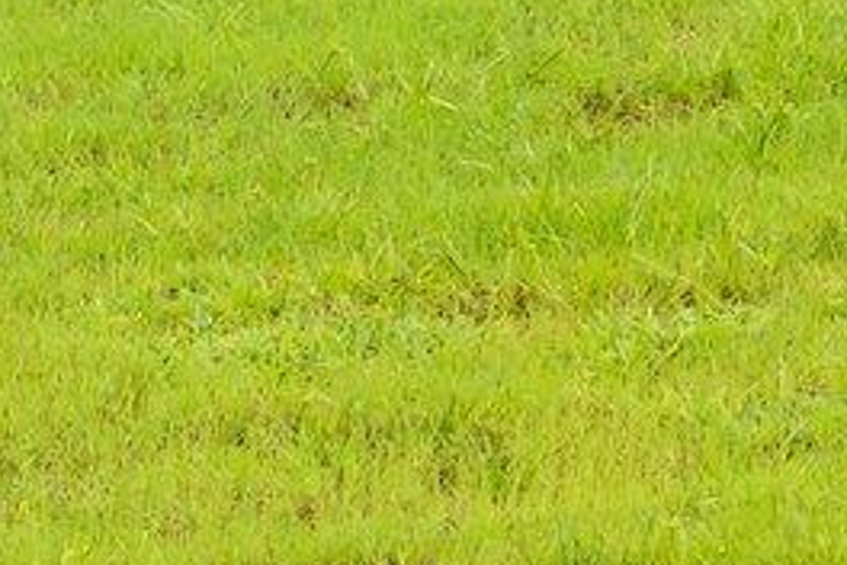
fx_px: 6302
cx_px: 2592
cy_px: -1075
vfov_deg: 4.9
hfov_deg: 6.9
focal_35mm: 268
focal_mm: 34.5
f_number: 8
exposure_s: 1/200
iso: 400
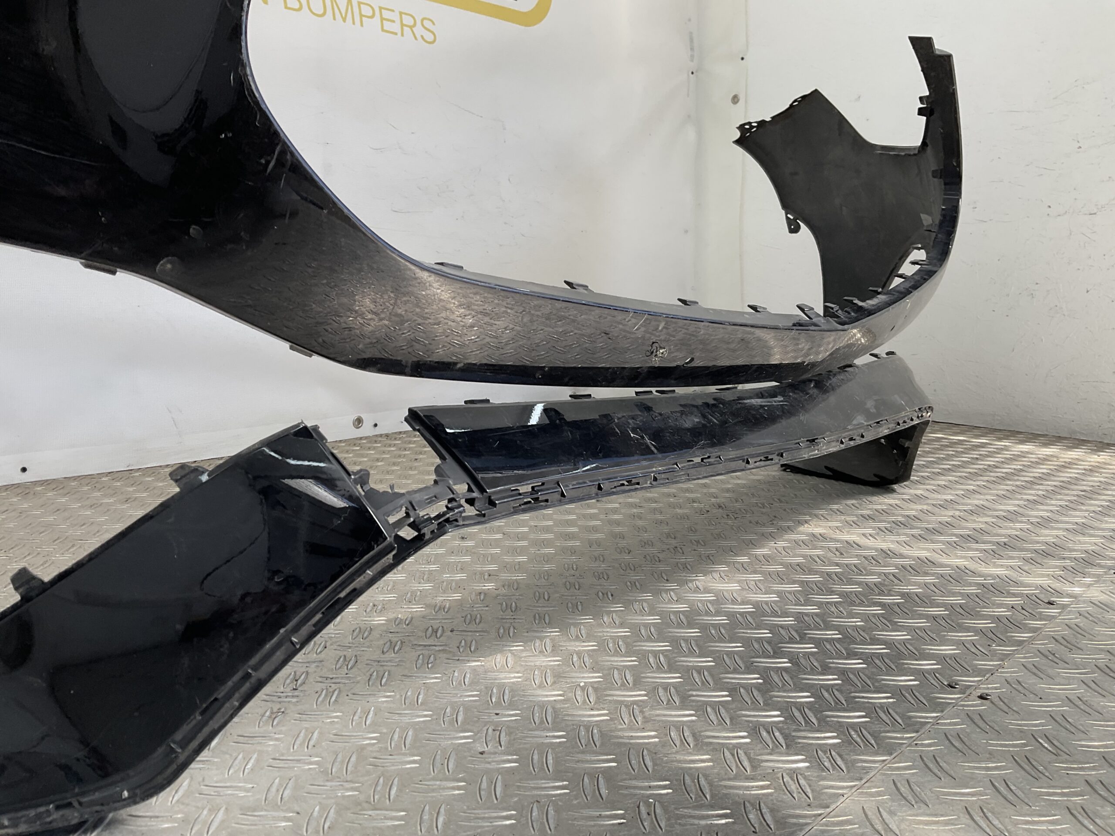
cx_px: 558
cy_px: 418
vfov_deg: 48.2
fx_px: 934
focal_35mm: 29
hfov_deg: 61.7
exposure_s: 1/217
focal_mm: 3
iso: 16
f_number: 1.8
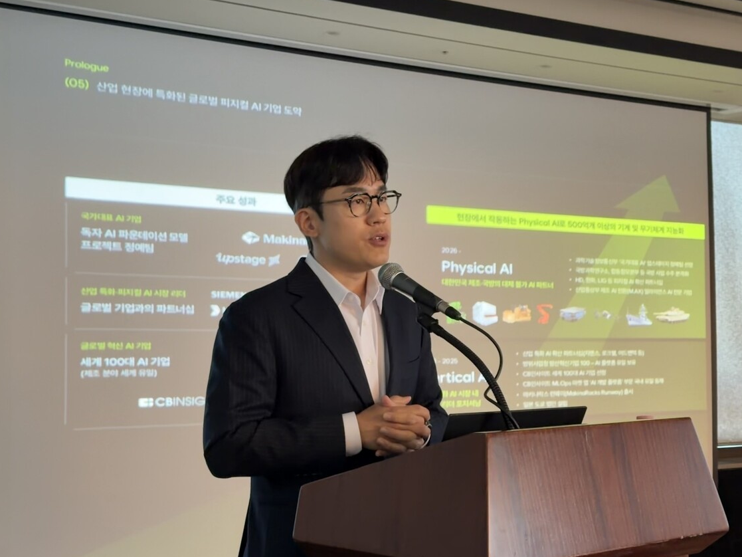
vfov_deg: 26.5
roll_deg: +1.9
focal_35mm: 55
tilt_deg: +4.0
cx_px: 422
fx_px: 1179
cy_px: 314
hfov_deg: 34.9
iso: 250
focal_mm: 6.76
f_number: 1.78
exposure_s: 1/50
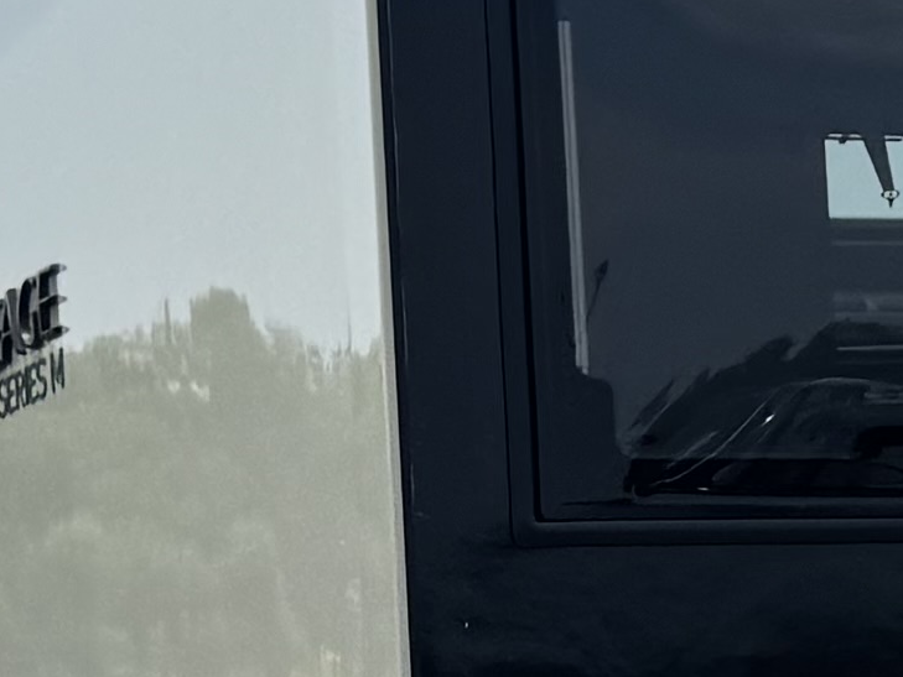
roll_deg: -0.9
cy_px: 838
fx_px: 4905
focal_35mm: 188
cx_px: 1593
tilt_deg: -0.3
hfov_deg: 10.0
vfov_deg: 7.8
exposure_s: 1/5348
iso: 80
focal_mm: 6.76
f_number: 1.78
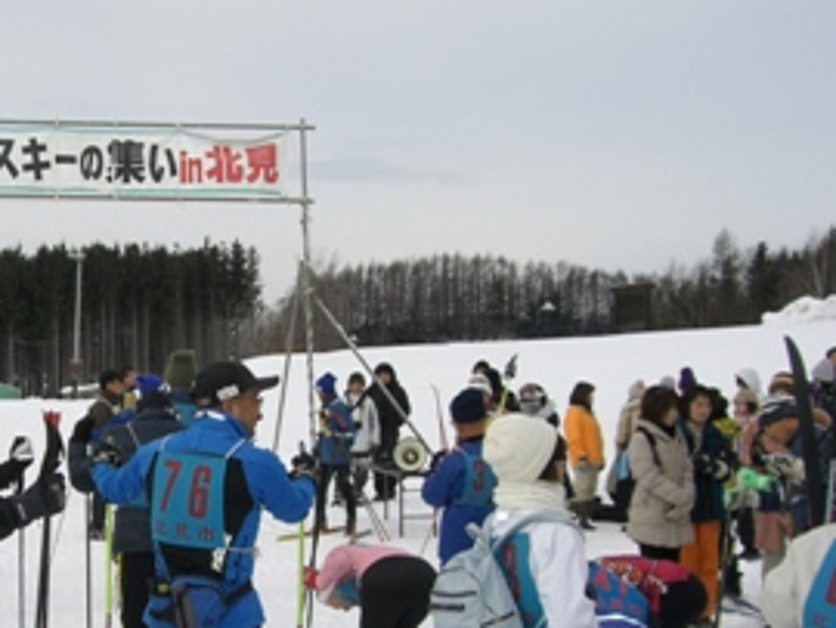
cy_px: 418
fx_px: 1523
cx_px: 198
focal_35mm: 63
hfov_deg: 30.1
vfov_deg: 23.2
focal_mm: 6.2
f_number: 4.3
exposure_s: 1/640
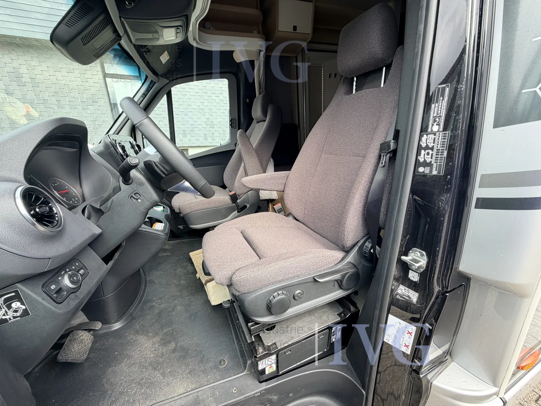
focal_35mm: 14
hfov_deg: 102.1
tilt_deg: -14.2
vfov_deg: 85.7
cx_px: 270
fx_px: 219
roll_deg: +1.9
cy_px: 203
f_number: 2.2
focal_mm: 2.22
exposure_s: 1/121
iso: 64
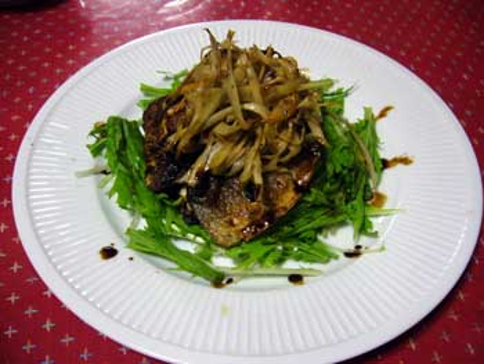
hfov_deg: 52.6
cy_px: 182
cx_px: 242
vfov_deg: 40.7
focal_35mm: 35
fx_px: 490
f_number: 2.8
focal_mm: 5.8
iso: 200
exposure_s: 1/20
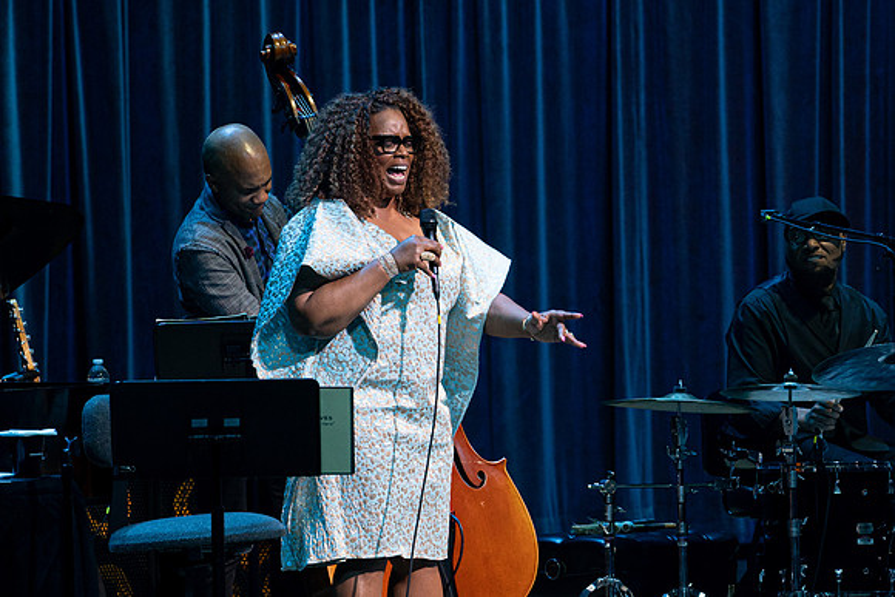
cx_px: 380
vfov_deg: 4.7
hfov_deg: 7.1
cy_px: 396
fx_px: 7245
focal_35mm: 291
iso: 2500
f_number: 6.3
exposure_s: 1/250
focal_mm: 197
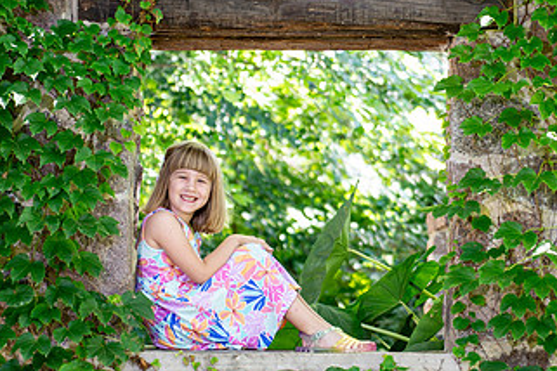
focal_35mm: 149
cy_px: 197
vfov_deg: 9.2
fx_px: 2305
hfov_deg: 13.8
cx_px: 366
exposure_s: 1/80
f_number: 2.8
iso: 400
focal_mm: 70
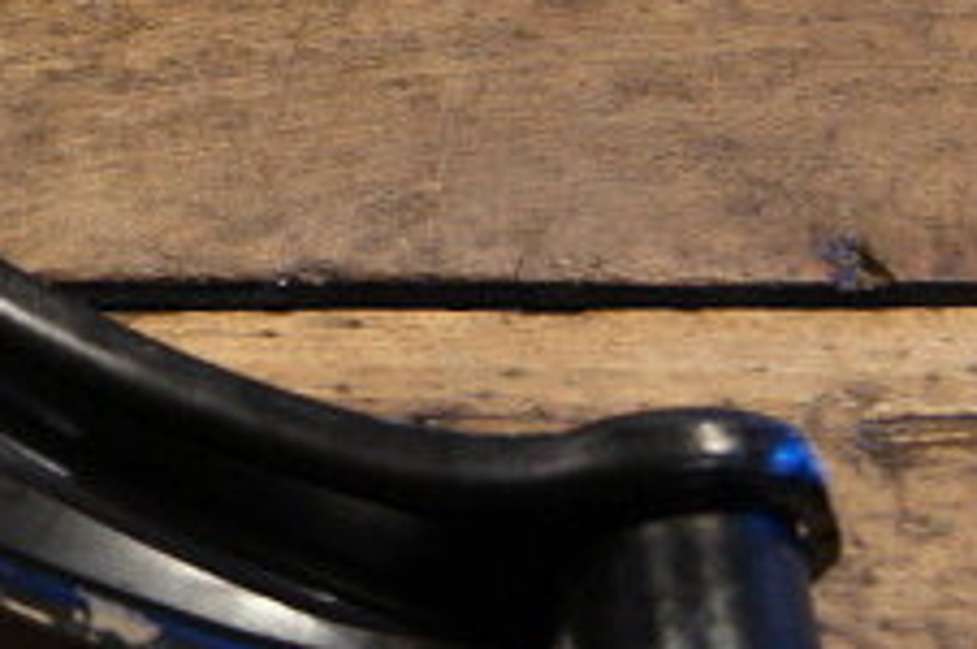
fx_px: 2873
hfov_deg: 18.5
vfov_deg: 12.7
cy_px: -19
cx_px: -112
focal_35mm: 106
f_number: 3.5
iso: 800
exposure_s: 1/40
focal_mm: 20
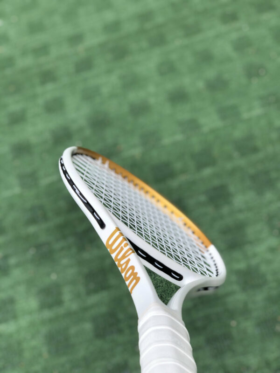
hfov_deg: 28.0
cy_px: 186
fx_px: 561
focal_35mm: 52
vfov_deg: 36.8
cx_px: 140
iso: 16
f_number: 2.4
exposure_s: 1/267
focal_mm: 6
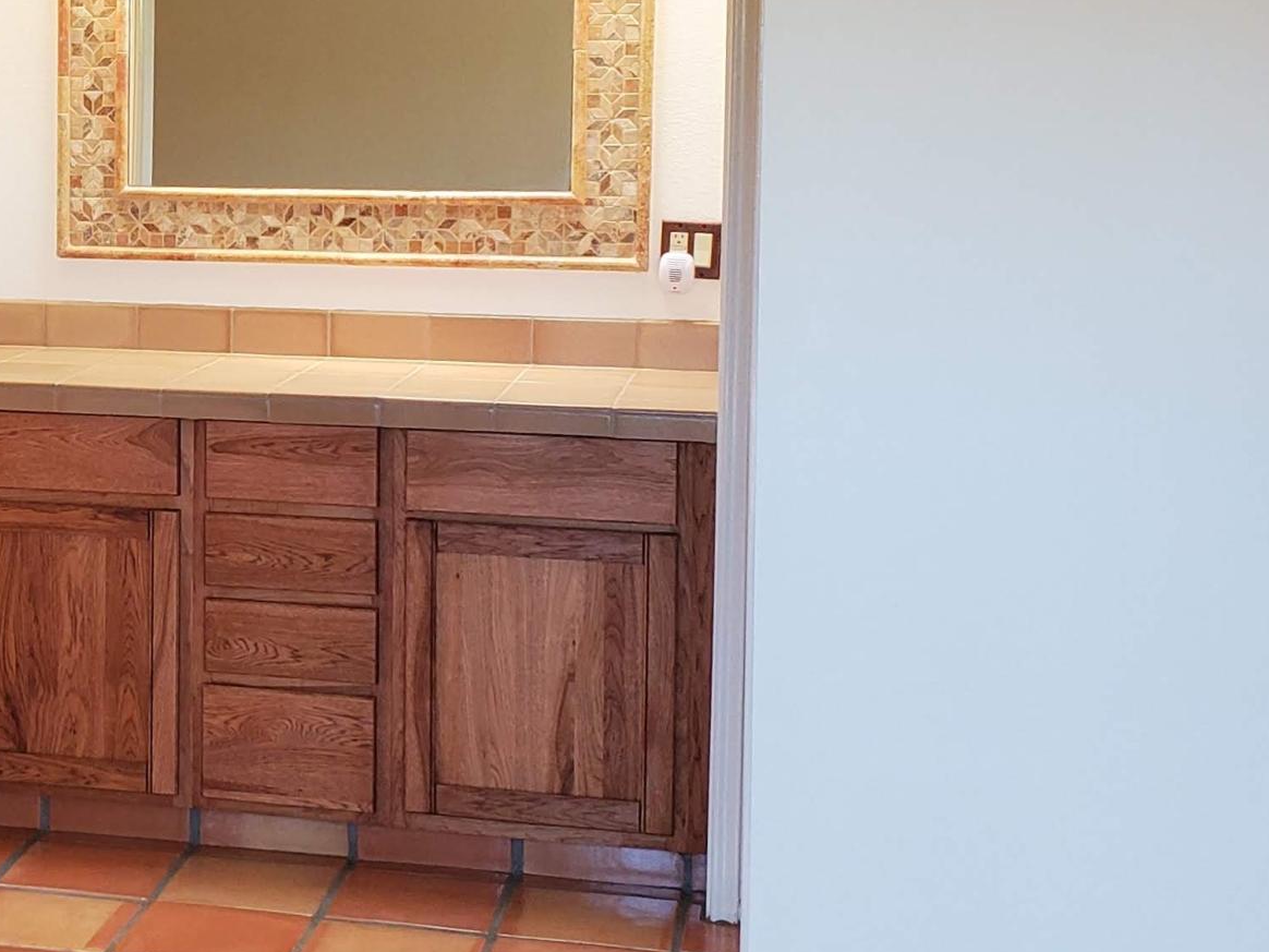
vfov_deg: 21.8
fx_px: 2456
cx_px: 88
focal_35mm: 67
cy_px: 298
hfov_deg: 27.7
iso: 160
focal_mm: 4.3
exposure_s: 1/120
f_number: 2.4
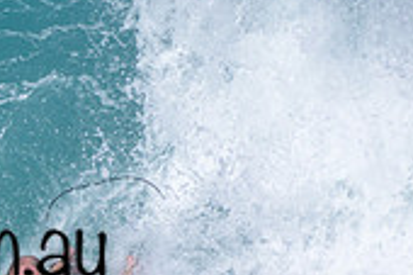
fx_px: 39185
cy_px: 220
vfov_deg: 0.4
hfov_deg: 0.6
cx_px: -151
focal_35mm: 3419
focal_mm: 1000
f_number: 11
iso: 720
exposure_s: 1/2000
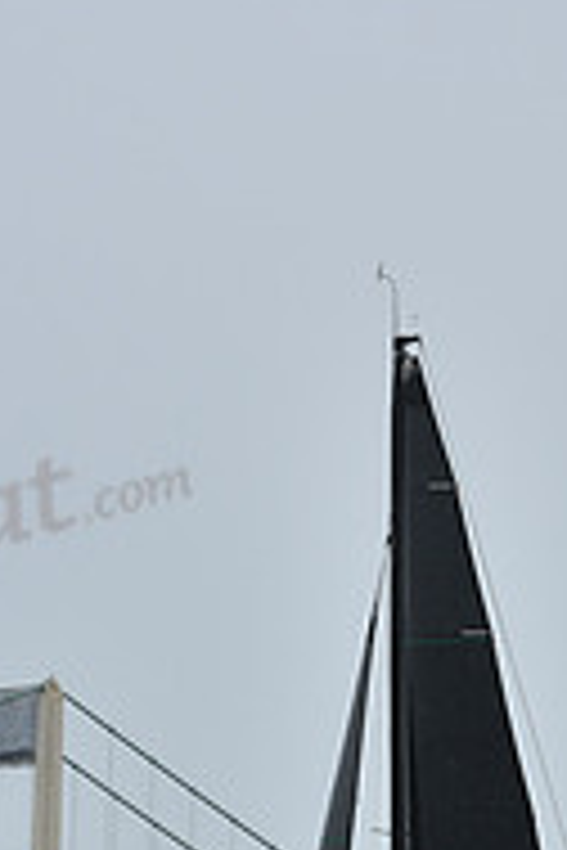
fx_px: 7087
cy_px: 1133
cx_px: 425
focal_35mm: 300
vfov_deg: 6.8
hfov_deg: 4.6
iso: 250
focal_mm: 98
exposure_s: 1/800
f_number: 6.3
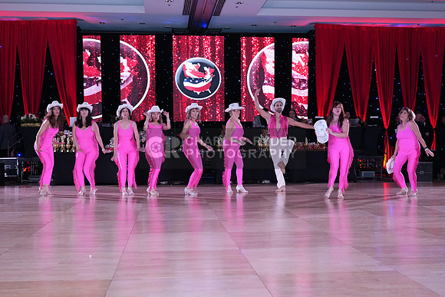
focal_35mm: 44
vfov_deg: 30.5
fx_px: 544
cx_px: 222
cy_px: 148
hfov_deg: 44.5
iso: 2500
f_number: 5
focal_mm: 44
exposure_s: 1/250
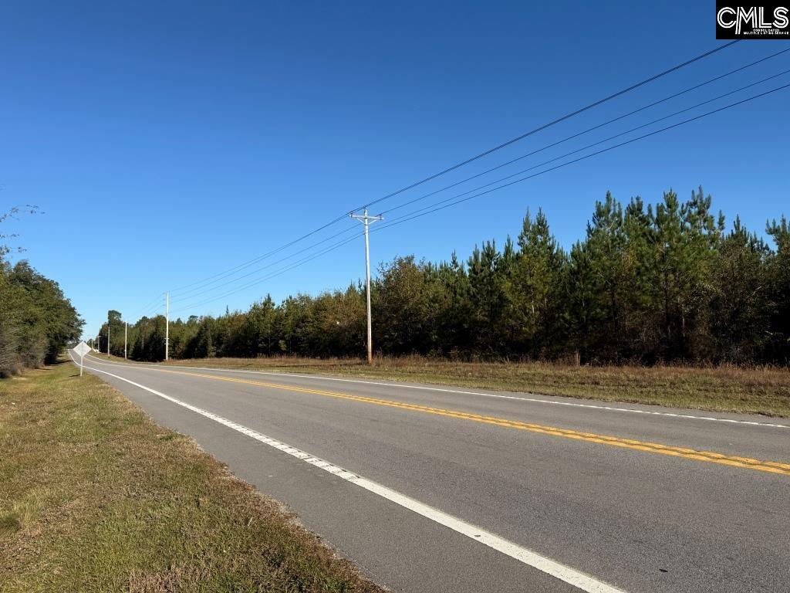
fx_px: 548
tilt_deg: +4.0
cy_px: 296
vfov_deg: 56.8
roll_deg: +2.2
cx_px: 395
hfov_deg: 71.6
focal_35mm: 24
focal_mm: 6.76
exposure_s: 1/4975
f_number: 1.78
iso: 80
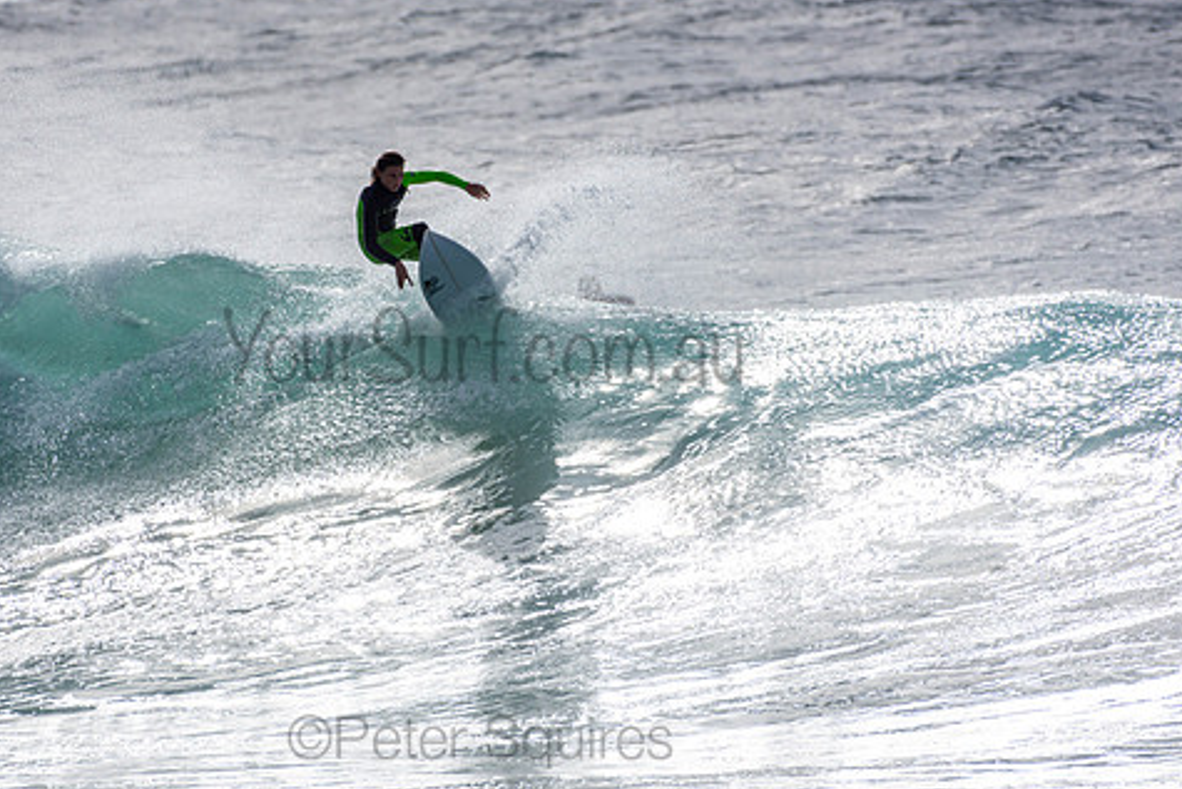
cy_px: 325
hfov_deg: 2.3
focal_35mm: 916
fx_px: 30083
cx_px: 480
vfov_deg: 1.5
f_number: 5.6
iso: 140
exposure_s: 1/2500
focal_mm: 500
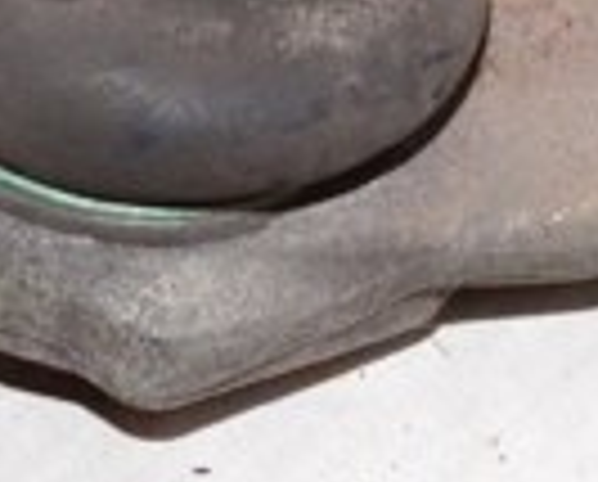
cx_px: 643
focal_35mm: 209
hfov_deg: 9.1
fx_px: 3712
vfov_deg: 7.4
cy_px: -61
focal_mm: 31
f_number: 8
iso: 1600
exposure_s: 1/125
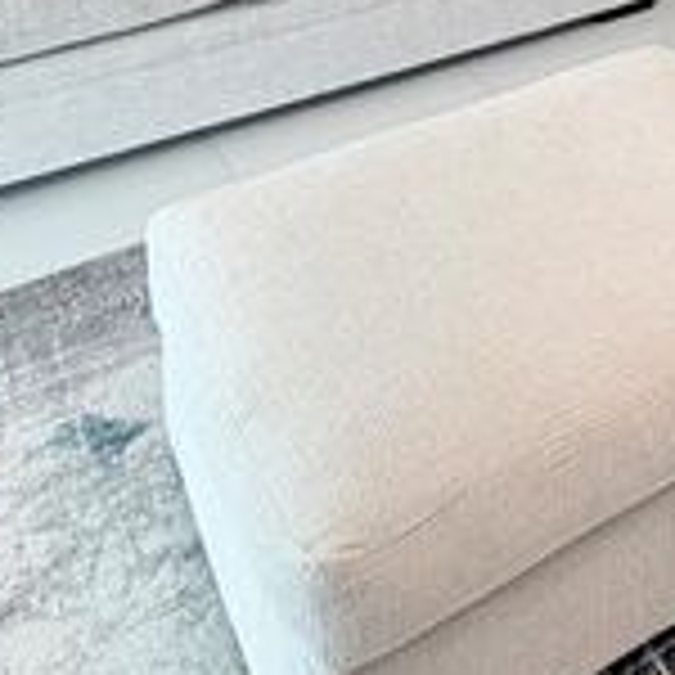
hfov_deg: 30.2
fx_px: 1213
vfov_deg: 24.5
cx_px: 554
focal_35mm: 55
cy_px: -326
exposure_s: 1/121
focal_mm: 2.22
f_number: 2.2
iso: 100
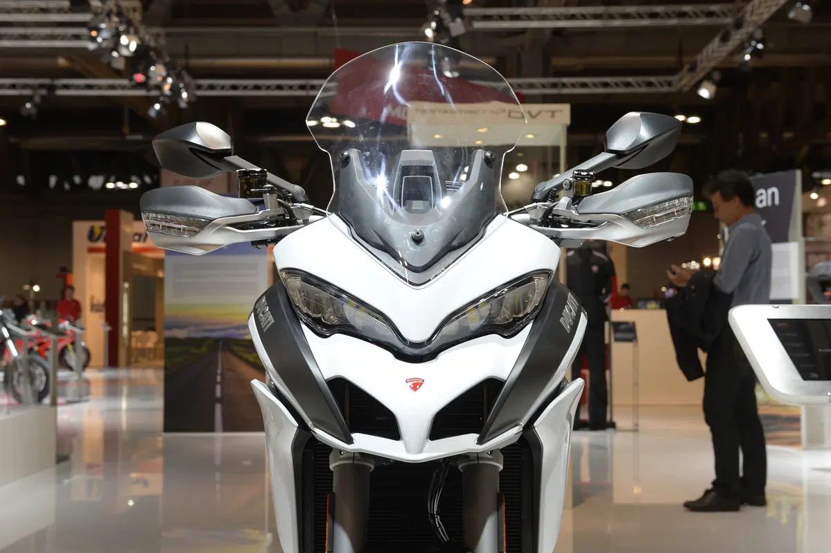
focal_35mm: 58
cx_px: 416
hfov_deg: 34.5
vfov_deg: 23.3
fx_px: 1338
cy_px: 276
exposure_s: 1/160
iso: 800
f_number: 8
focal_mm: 58
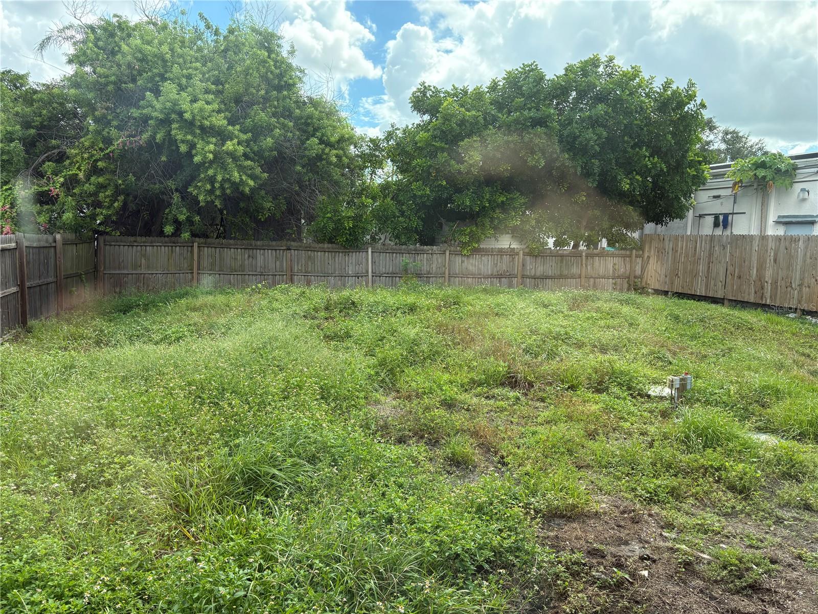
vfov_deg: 53.1
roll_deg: -1.4
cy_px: 307
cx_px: 409
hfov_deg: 67.3
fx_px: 614
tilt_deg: -6.3
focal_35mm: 26
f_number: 1.6
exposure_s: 1/1081
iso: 64
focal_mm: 5.96
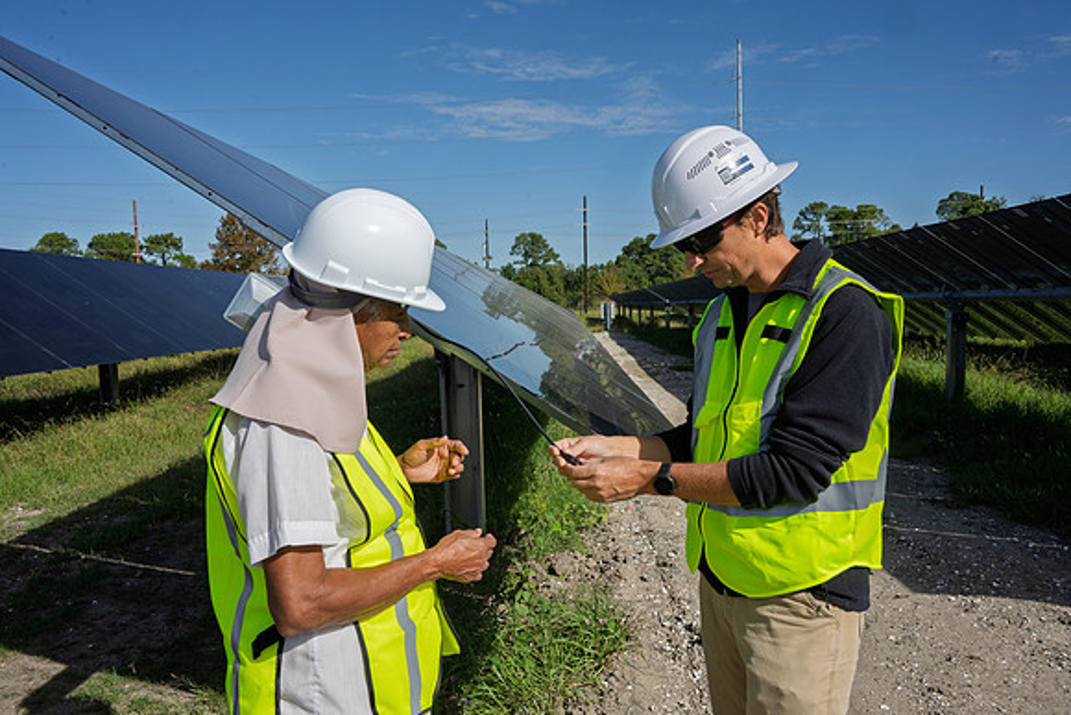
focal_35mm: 28
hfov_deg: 65.5
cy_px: 358
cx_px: 536
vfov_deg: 46.4
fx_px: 833
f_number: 16
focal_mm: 28
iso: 200
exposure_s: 1/320
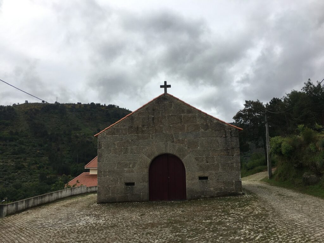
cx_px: 162
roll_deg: +0.9
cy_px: 122
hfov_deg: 61.7
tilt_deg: +8.9
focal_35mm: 29
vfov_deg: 48.2
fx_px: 271
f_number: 2.2
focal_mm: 4.15
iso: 25
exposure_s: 1/2262
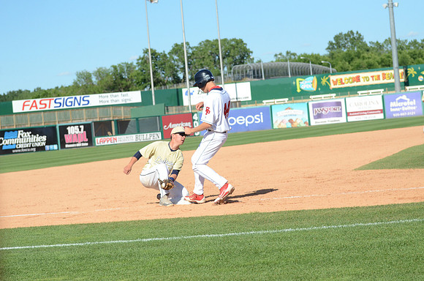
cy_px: 140
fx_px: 1234
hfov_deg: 19.5
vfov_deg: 13.0
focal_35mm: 105
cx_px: 212
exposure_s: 1/8000
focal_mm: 70
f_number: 4.5
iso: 1000
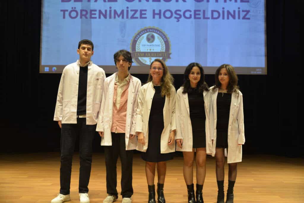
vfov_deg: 30.6
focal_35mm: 44
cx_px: 152
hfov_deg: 44.5
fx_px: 372
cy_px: 102
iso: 800
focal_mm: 44
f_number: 4
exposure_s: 1/40
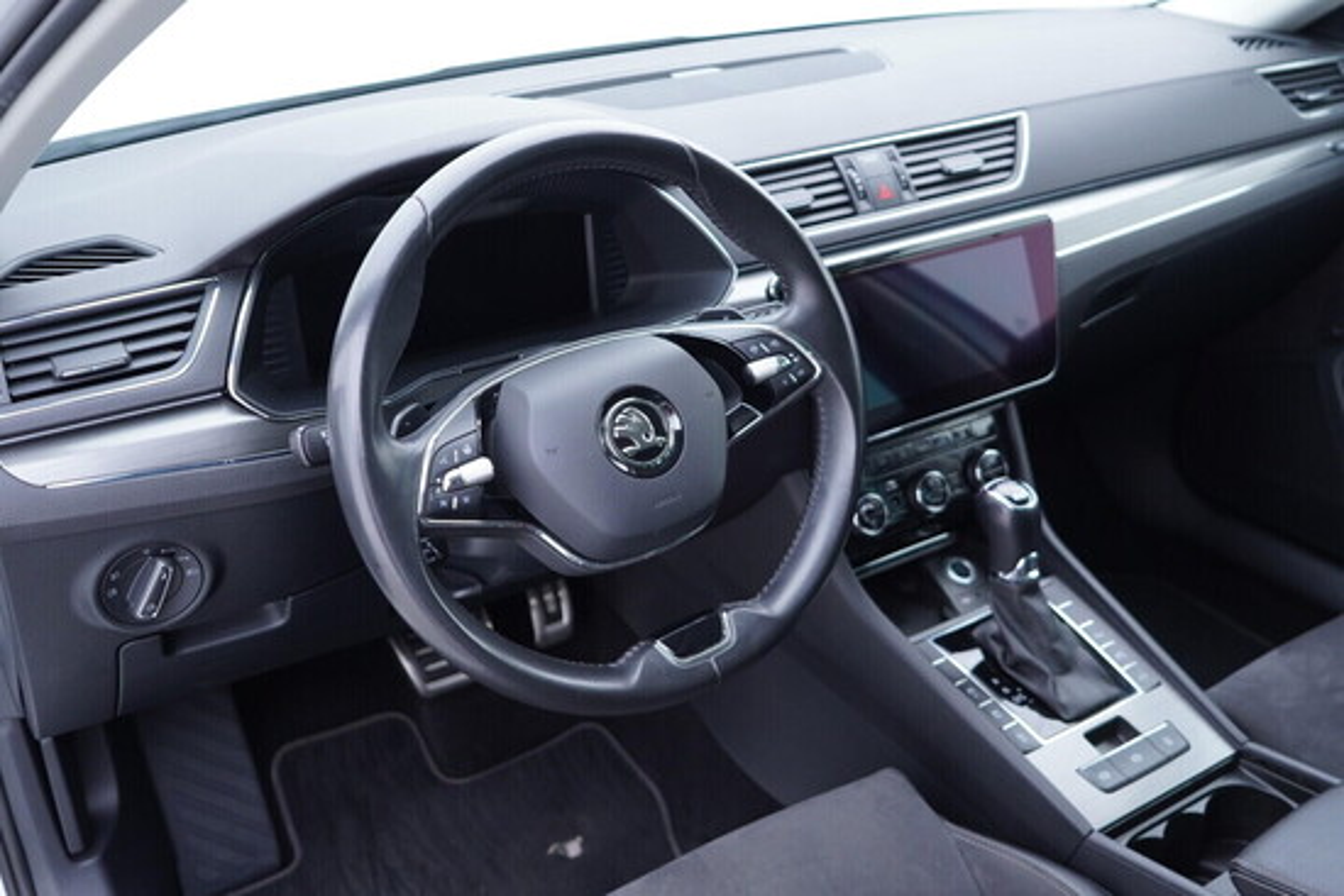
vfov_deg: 36.9
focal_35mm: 36
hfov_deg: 53.1
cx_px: 672
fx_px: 1344
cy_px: 448
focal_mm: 24
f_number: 2.8
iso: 320
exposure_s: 1/40
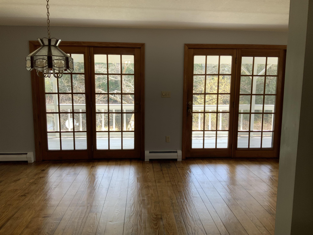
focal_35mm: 29
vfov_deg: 48.2
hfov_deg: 61.7
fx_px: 262
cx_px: 156
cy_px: 118
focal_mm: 3
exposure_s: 1/120
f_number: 1.8
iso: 32
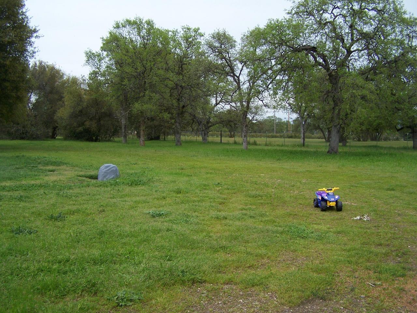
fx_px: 458
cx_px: 208
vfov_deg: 37.7
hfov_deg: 49.0
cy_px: 156
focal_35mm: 38
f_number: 2.8
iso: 80
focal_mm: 6.3
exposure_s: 1/1000
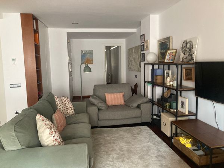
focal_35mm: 28
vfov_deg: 49.7
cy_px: 84
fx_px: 181
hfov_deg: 63.4
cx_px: 112
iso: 320
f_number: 1.8
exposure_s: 1/40
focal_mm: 3.99
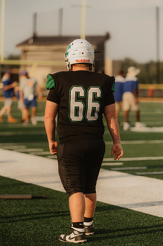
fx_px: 1021
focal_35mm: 150
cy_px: 123
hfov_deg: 9.1
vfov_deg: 13.7
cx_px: 82
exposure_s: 1/8000
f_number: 2.8
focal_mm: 150
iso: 1000
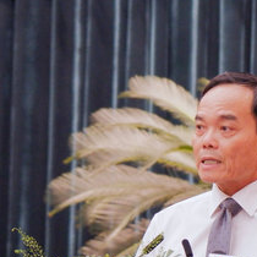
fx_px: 2201
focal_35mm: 262
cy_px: 141
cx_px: 174
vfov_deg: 6.7
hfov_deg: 6.7
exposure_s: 1/125
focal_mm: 80
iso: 2500
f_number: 4
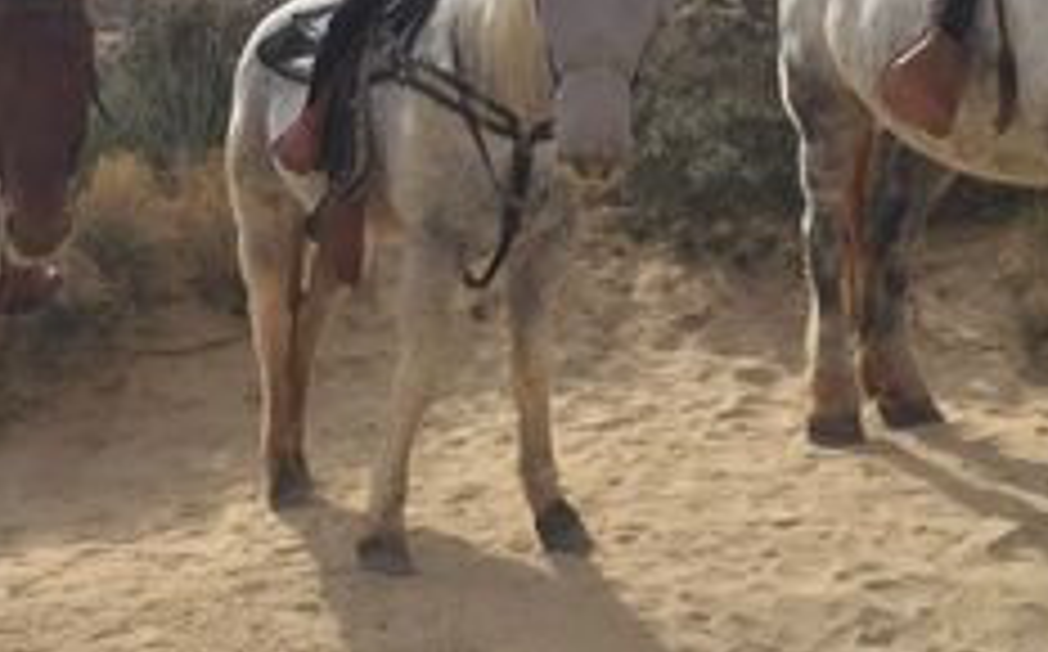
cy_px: -108
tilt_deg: +2.0
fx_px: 2111
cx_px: 459
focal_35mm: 74
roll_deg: -2.0
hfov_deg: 27.9
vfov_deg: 16.9
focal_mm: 4.15
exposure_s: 1/1799
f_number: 2.2
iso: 32
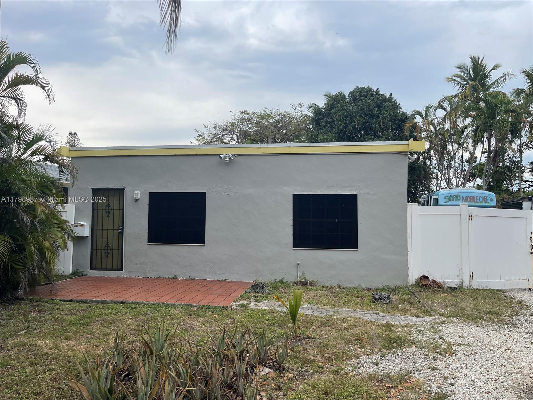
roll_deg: -1.2
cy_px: 200
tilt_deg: +0.4
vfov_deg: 54.9
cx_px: 266
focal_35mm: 25
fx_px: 385
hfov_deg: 69.4
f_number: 1.6
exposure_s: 1/1821
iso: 32
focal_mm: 5.1
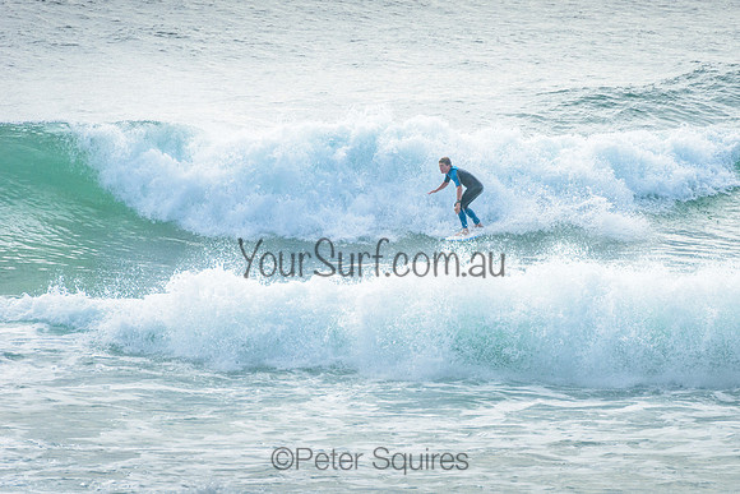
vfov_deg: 2.8
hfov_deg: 4.2
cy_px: 206
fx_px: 10083
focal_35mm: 490
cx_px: 454
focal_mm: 400
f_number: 14
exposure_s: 1/1600
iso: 800
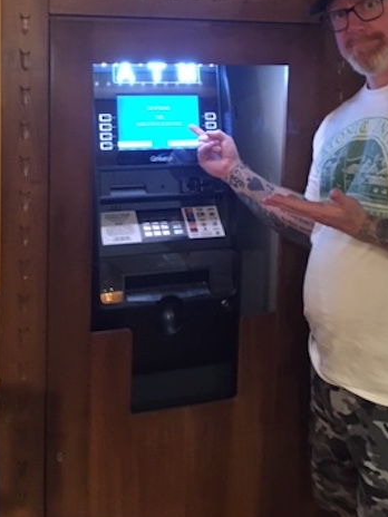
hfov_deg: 29.1
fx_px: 747
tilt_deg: -7.4
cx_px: 216
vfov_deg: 36.8
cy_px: 101
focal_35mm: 50
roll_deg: -3.1
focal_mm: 4.15
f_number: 2.2
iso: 320
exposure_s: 1/15
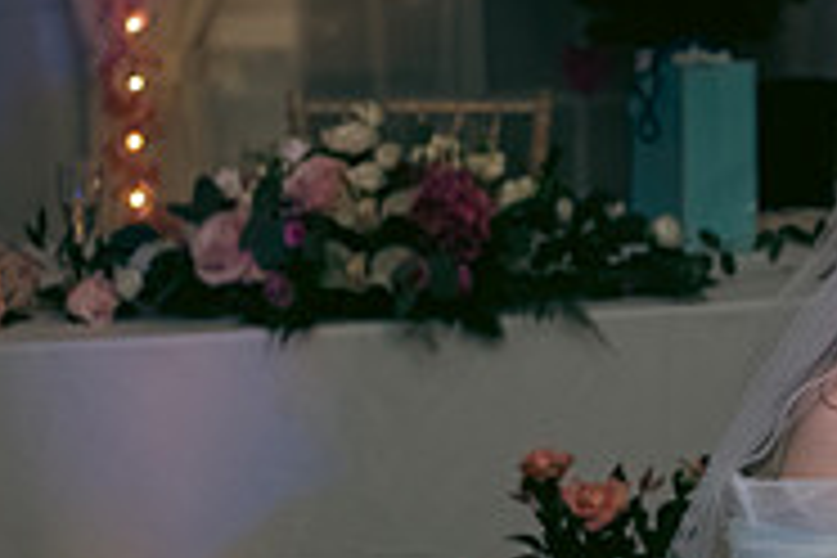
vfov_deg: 7.8
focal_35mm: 175
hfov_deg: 11.4
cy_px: 169
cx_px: 1112
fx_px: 4068
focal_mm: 56
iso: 800
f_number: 3.5
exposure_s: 1/160
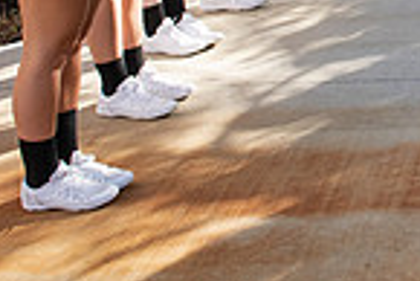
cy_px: -184
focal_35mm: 96
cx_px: 626
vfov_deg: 13.2
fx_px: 1121
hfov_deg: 18.8
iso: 400
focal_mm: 24
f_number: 5
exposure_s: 1/400
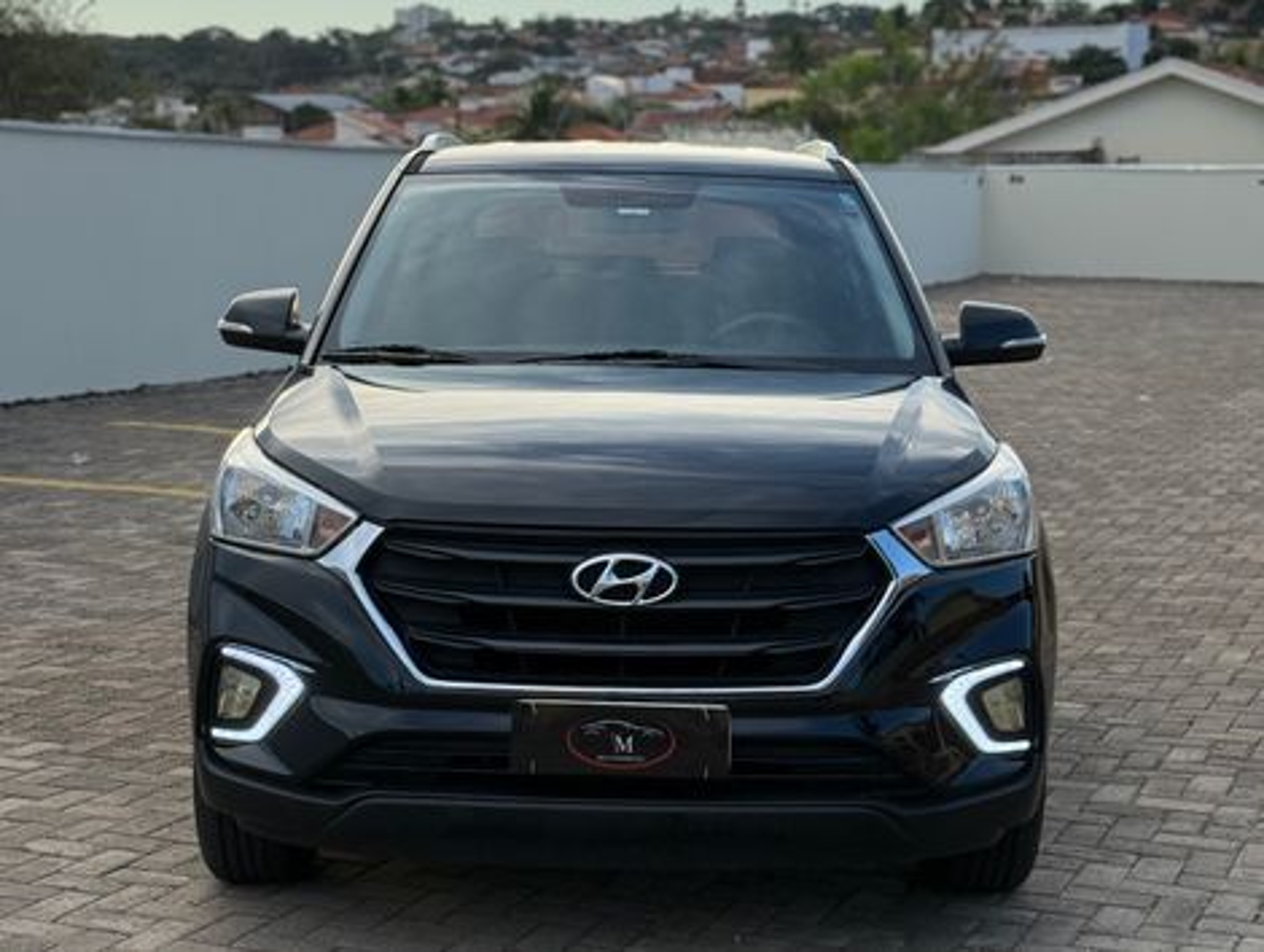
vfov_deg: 30.3
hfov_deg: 39.6
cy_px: 476
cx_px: 632
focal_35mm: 48
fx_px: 1755
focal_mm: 6.76
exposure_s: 1/1575
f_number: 1.78
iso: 80
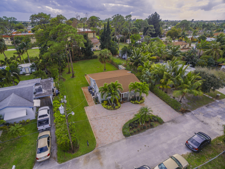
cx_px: 112
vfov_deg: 65.9
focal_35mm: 20
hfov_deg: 81.8
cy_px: 84
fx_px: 130
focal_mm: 3.61
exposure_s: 1/300
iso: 100
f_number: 2.8
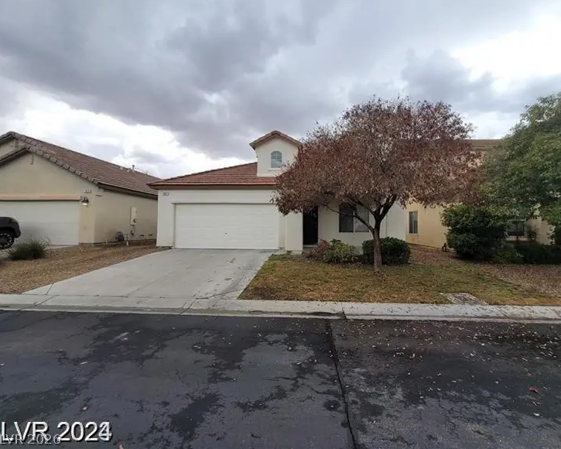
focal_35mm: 14
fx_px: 232
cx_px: 305
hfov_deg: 100.5
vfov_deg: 88.0
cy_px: 218
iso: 64
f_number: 2.2
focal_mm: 2.2
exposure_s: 1/545
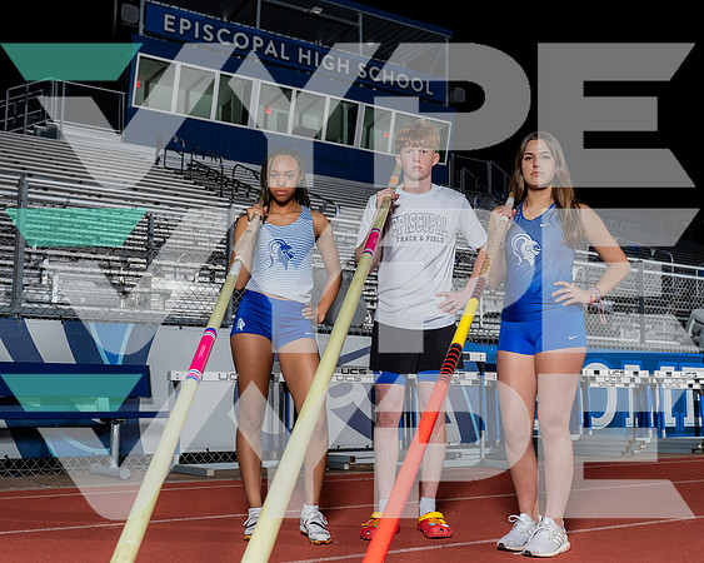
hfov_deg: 44.8
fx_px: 855
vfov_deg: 36.4
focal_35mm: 41
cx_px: 350
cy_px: 280
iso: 1250
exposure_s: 1/250
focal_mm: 34
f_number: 5.6
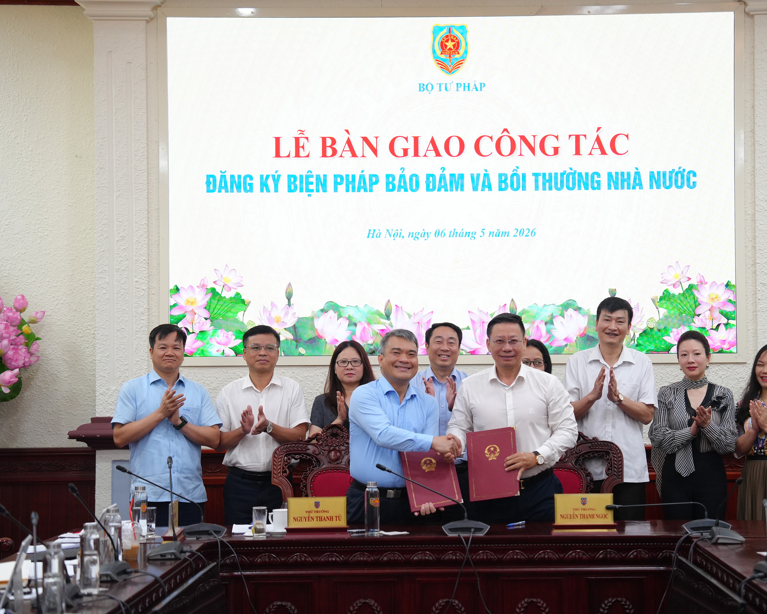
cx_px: 441
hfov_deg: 24.1
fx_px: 1793
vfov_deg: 19.4
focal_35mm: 79
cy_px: 307
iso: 2000
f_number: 2.8
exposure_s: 1/400
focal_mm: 70
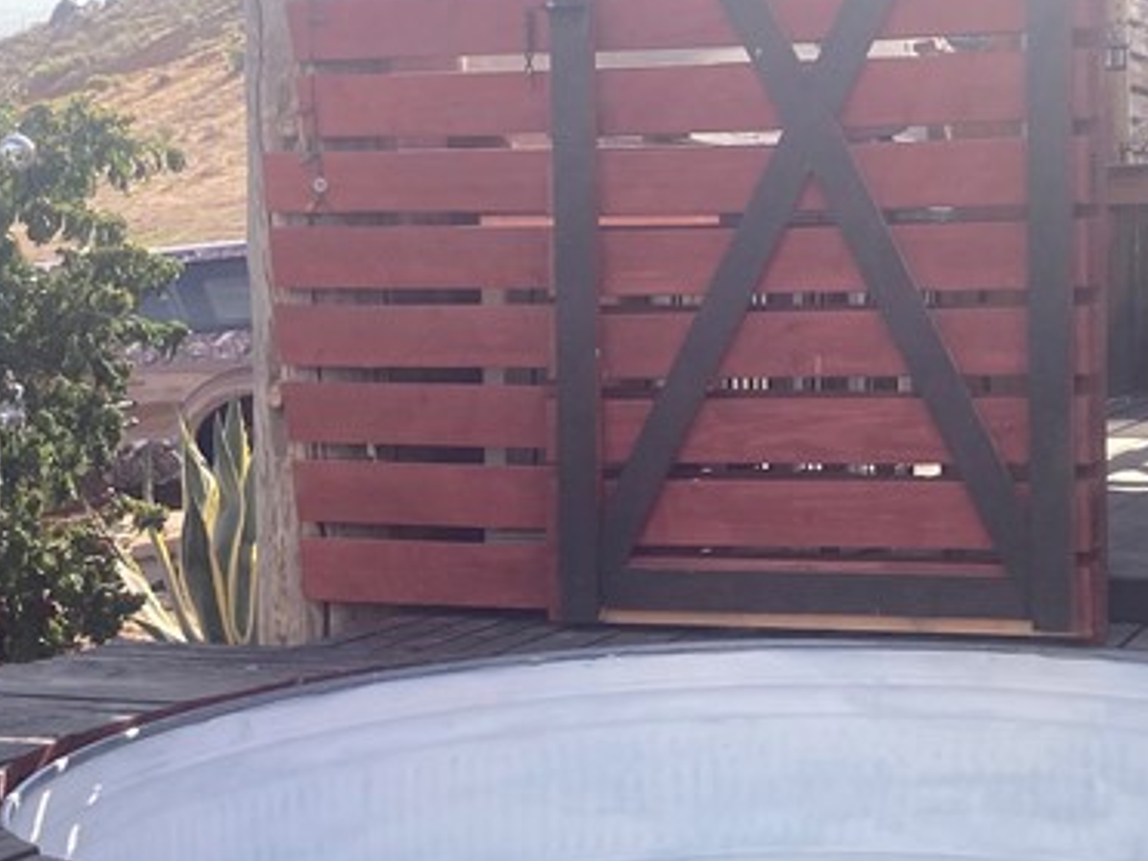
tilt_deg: -4.6
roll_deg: -0.1
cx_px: 892
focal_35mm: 77
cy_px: 447
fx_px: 2554
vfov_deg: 19.1
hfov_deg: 25.0
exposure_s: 1/1171
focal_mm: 3.99
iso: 20
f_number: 1.8
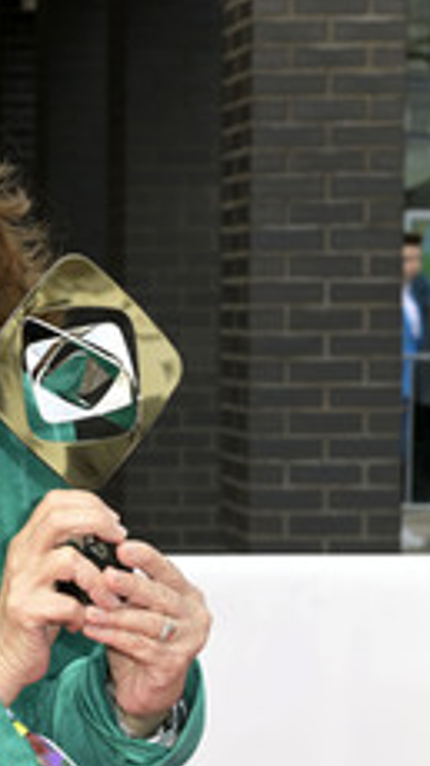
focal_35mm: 113
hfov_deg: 10.5
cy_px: 460
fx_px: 2296
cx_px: -132
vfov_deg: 18.9
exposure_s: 1/250
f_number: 7.1
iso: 500
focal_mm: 55
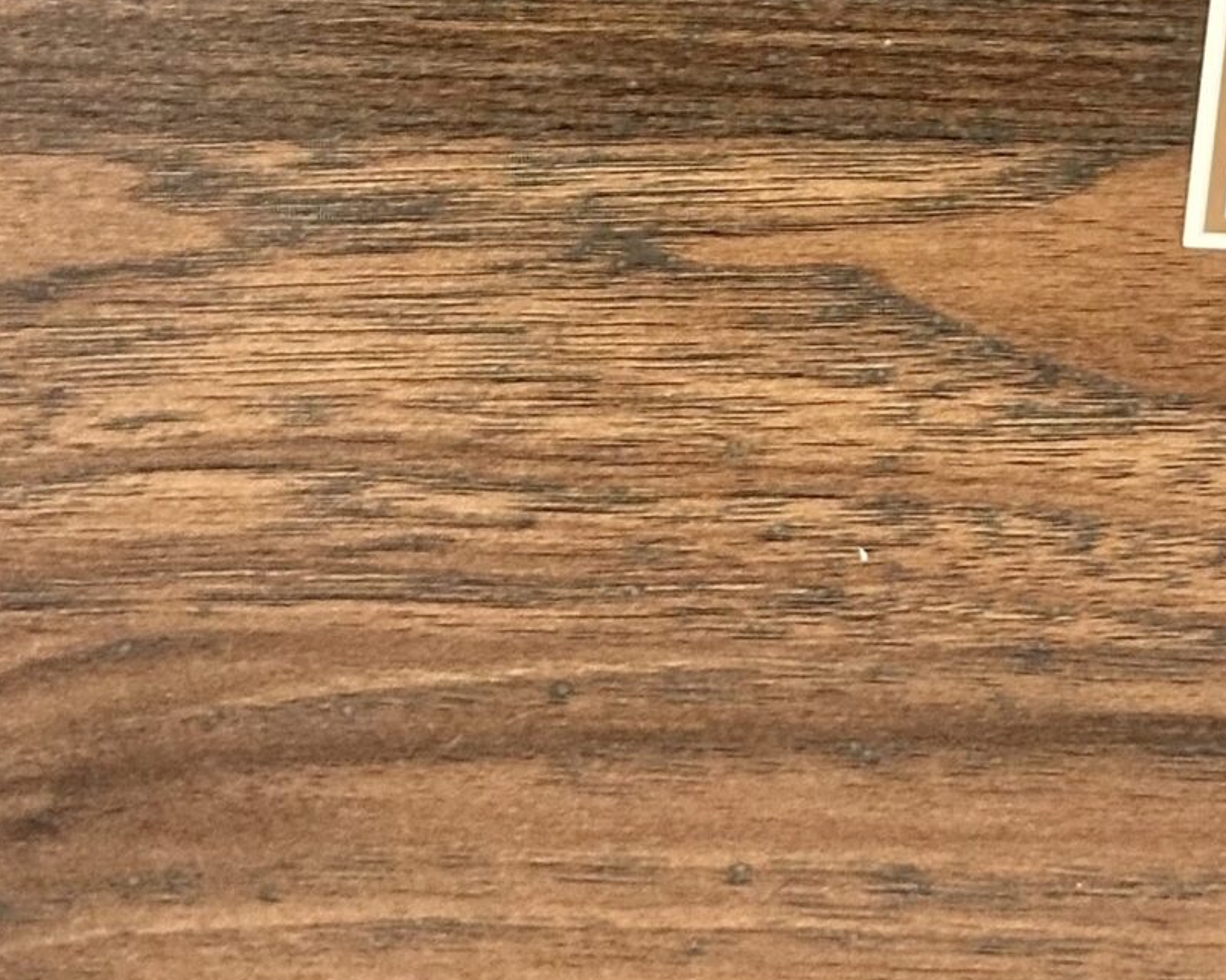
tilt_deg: -39.0
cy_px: -726
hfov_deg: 12.6
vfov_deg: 9.9
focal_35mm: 149
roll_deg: +1.1
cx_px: 1453
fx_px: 5406
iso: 250
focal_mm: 6.86
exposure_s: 1/50
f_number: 1.78
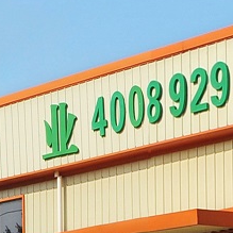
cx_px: 276
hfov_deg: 10.6
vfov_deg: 10.7
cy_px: 29
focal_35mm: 163
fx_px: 1241
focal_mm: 21
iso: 200
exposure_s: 1/1000
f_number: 10
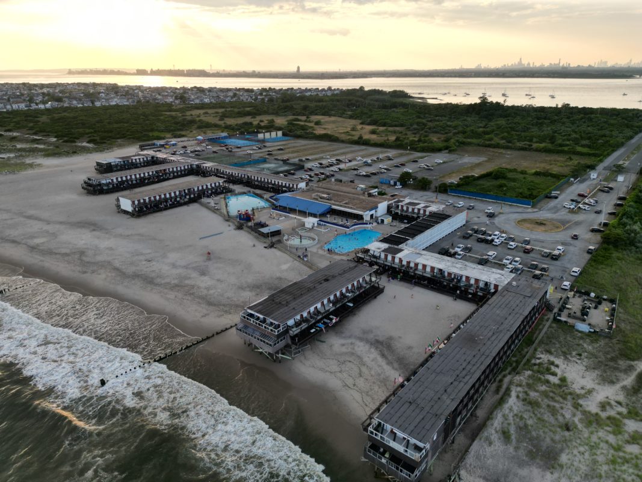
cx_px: 321
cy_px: 241
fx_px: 445
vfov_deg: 56.8
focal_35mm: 24
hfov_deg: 71.6
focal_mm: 6.72
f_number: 1.7
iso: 100
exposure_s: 1/500
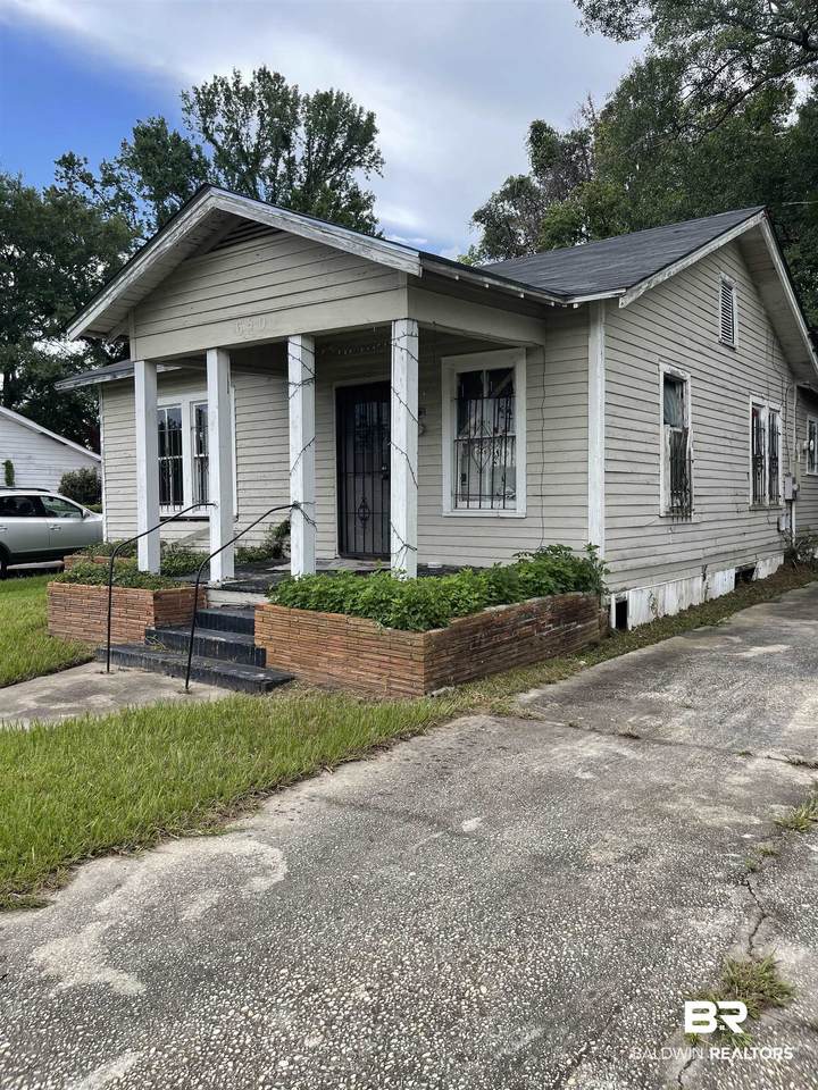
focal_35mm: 25
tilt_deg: -2.4
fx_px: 788
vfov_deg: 69.4
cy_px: 545
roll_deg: +0.0
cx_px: 409
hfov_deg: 54.9
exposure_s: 1/994
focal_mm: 5.1
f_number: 1.6
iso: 32
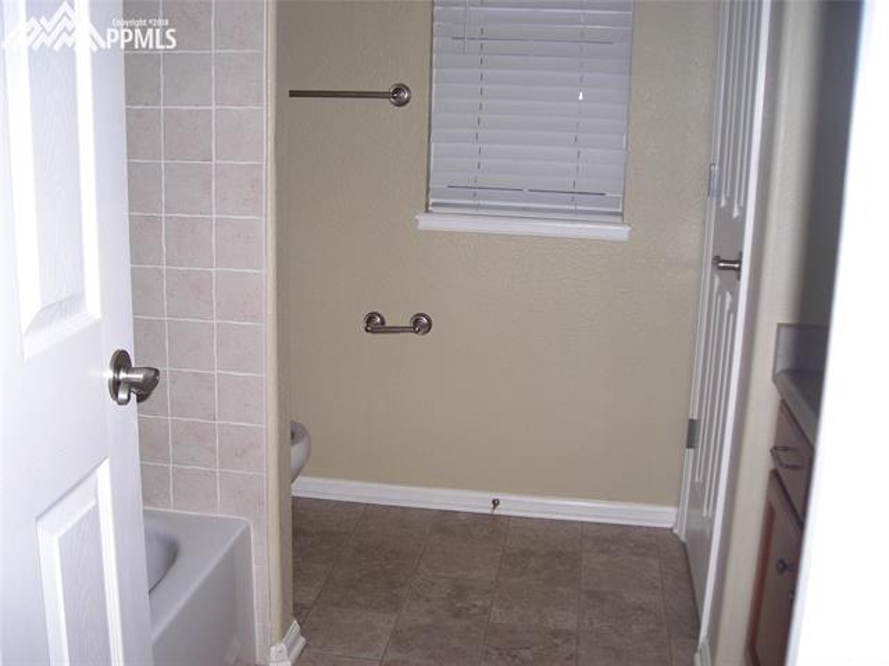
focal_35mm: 38
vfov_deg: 37.7
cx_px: 444
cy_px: 333
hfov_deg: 49.0
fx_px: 975
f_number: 3.2
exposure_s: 1/60
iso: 107
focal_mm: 6.3
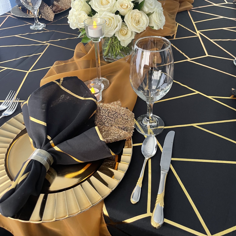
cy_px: 82
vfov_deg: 51.7
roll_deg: +3.0
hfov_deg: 52.5
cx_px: 118
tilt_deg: -35.1
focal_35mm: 31
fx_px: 239
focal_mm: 4.2
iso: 250
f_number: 1.6
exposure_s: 1/60
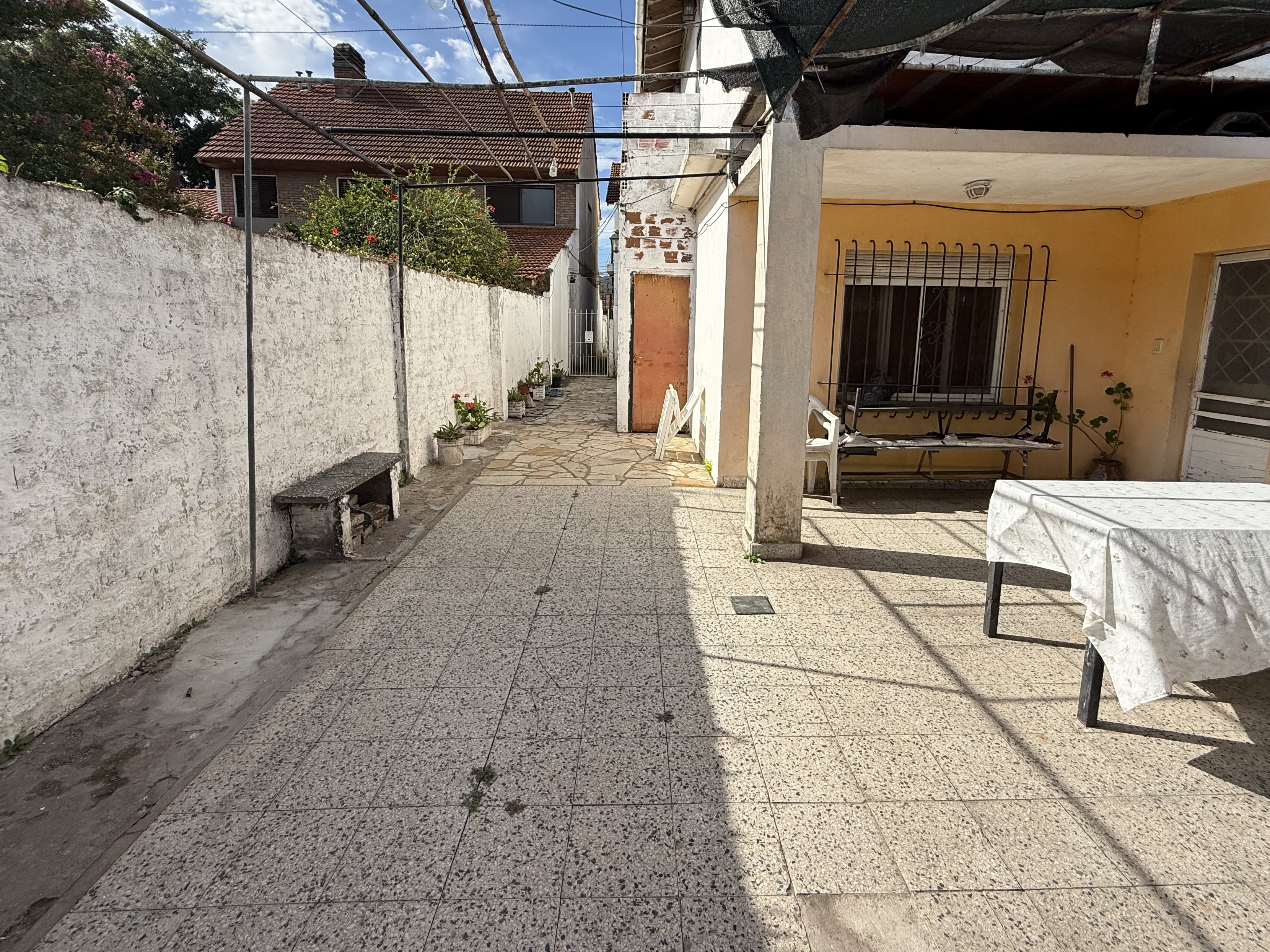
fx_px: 624
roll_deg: -1.5
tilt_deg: -7.9
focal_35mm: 17
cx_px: 666
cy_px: 414
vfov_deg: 74.4
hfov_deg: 91.0
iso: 50
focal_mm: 2.22
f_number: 2.2
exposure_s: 1/2237
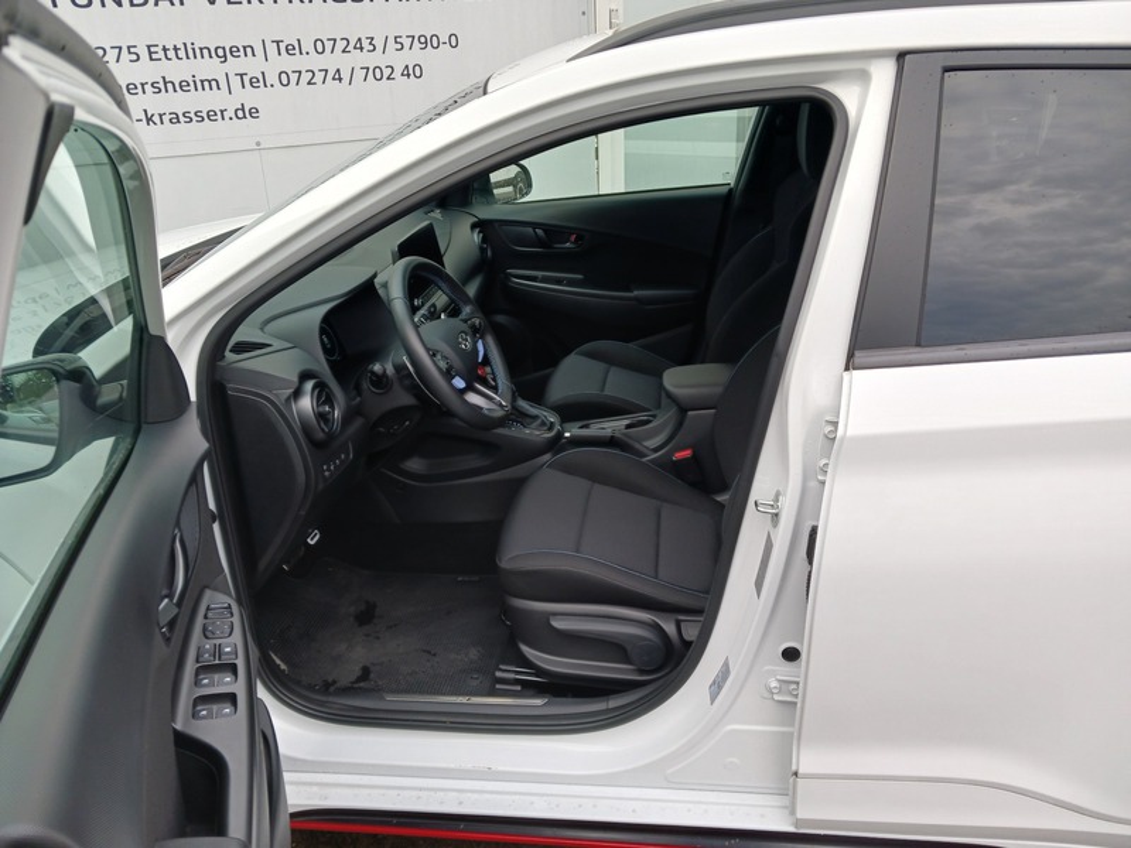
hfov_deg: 65.3
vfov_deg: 51.4
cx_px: 566
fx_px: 882
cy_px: 424
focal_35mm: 27
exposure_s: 1/50
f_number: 1.8
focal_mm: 4
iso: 20
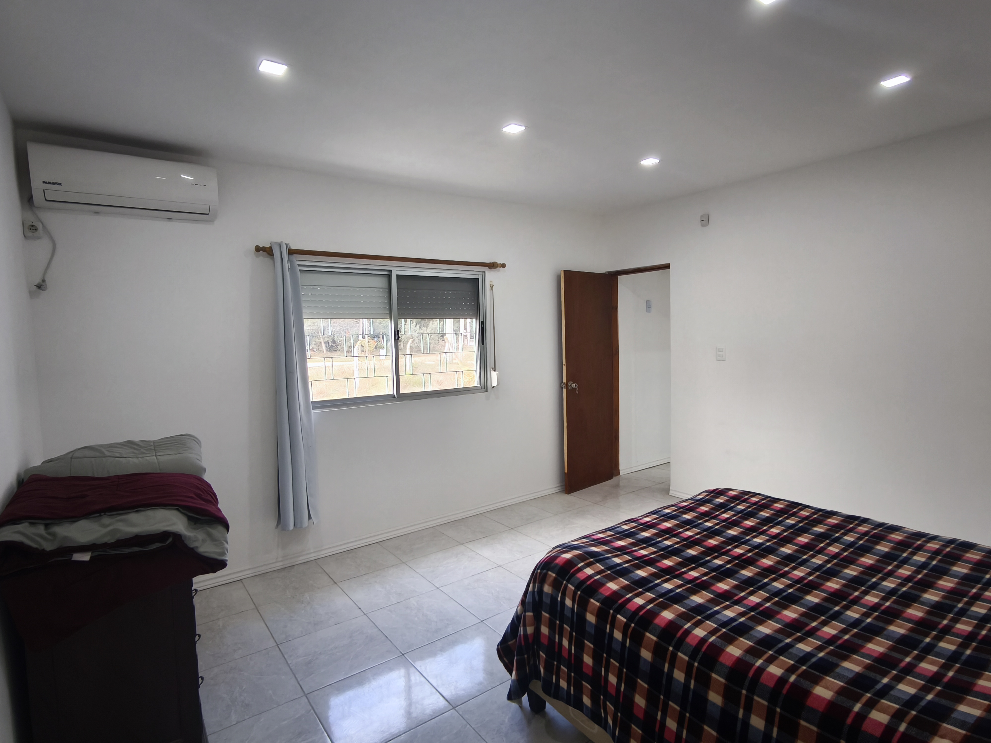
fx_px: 544
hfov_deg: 84.7
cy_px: 372
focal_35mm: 19
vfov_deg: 68.7
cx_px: 496
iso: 200
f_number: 2.2
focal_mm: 1.91
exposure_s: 1/33.3
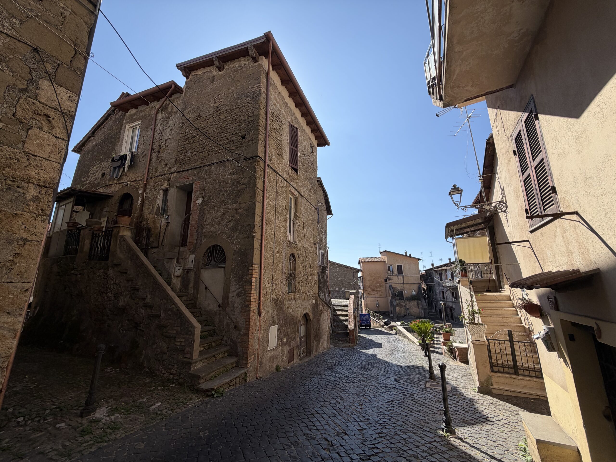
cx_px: 308
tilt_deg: +12.5
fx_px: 249
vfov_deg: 85.7
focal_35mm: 14
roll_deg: +0.5
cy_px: 231
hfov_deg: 102.1
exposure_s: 1/955
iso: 20
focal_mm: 2.22
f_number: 2.2
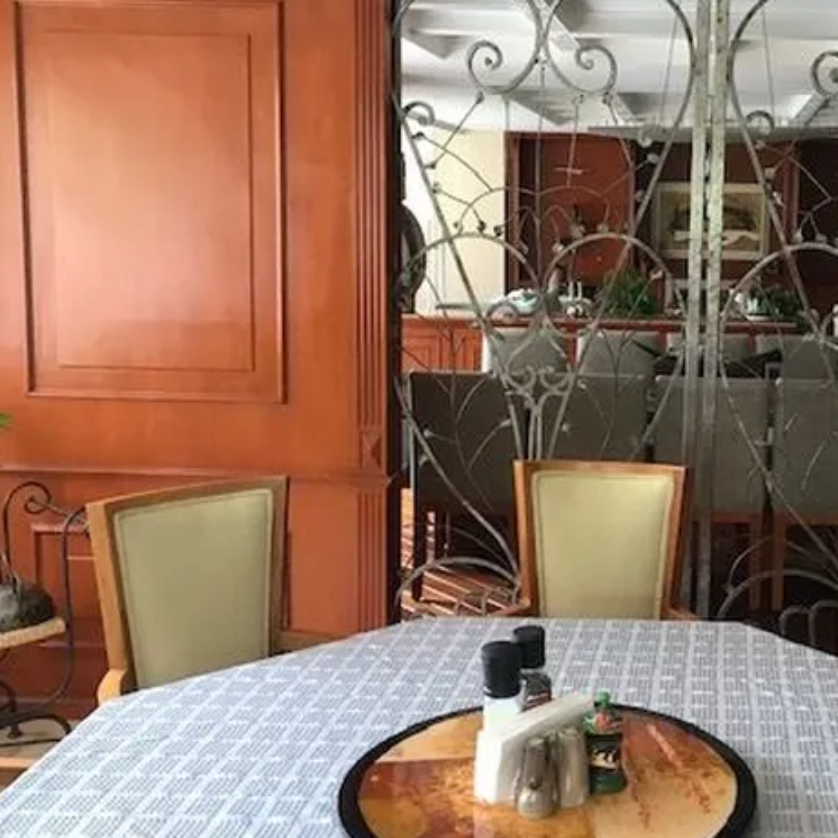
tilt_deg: -5.9
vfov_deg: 39.1
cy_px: 359
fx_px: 1178
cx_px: 674
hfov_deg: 37.7
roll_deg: -1.3
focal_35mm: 43
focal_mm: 3.99
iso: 25
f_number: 1.8
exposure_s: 1/30
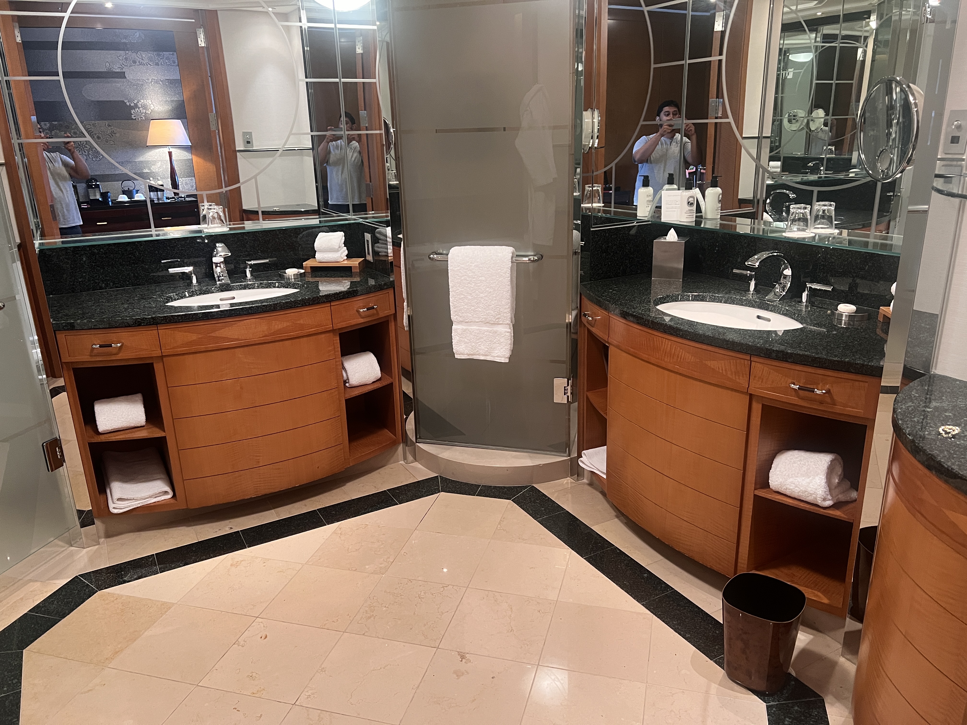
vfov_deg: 53.1
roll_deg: +2.1
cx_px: 484
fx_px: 726
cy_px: 362
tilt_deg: -18.7
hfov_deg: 67.3
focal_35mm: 26
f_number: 1.5
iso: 320
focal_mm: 5.7
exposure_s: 1/50
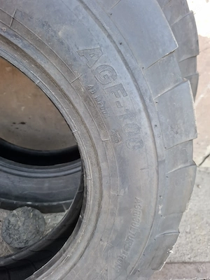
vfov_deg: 73.9
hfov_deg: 58.9
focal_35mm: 23
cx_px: 105
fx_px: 186
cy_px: 140
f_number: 1.8
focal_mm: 5.54
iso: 125
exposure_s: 1/100
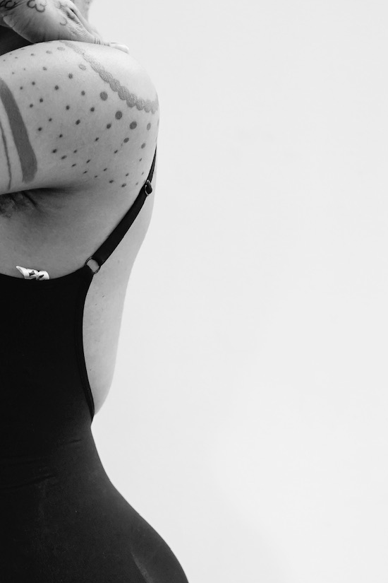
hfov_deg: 20.0
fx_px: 1083
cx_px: 45
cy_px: 394
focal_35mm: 67
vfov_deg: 29.8
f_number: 2.8
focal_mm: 24
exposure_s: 1/100
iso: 1600
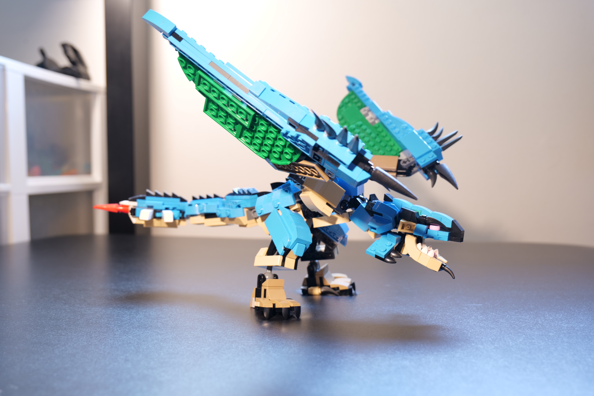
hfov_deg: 57.2
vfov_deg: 40.0
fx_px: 544
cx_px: 297
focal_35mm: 33
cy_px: 198
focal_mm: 33
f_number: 5.6
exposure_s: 1/25
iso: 800
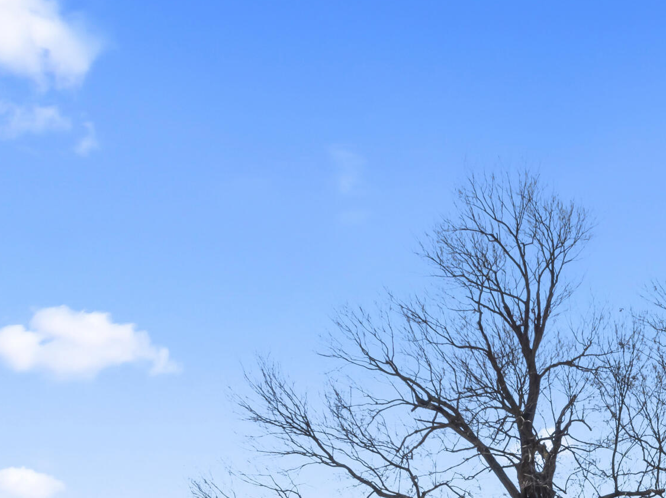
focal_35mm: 64
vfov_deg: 20.9
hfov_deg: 27.8
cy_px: 646
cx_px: 719
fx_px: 1230
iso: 100
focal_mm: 12.29
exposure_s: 1/50
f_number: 11
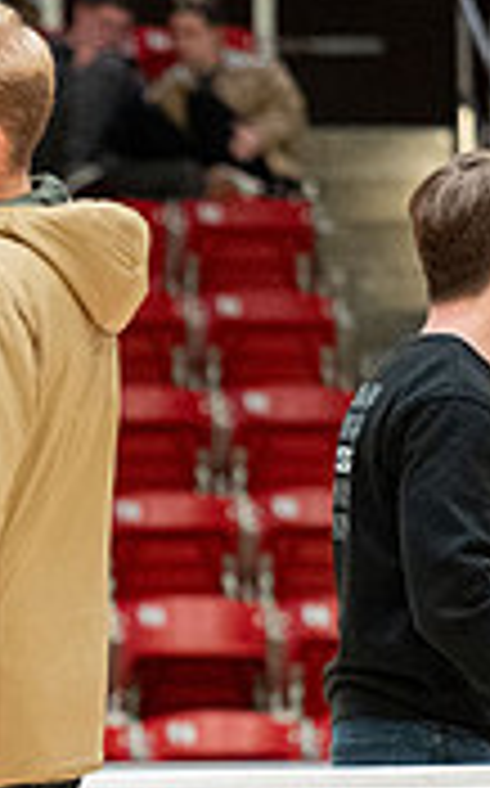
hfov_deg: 3.2
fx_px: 8675
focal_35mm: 405
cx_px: -355
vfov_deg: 5.2
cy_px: 759
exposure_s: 1/500
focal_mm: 115
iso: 5000
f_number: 2.8
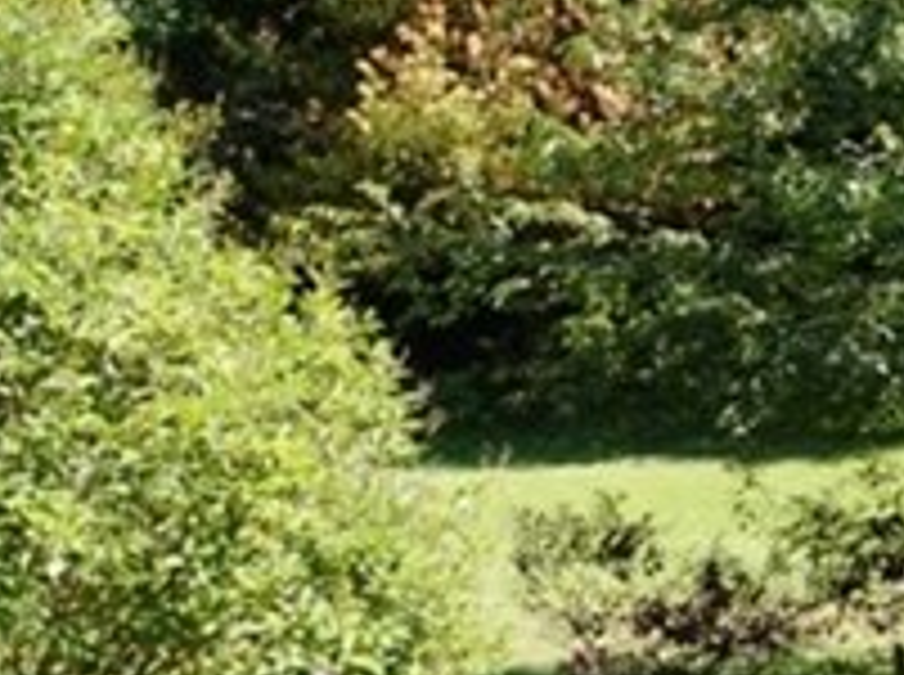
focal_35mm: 203
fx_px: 5292
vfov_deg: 7.3
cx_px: 2091
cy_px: 544
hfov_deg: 8.9
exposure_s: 1/160
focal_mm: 26
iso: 100
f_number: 6.3
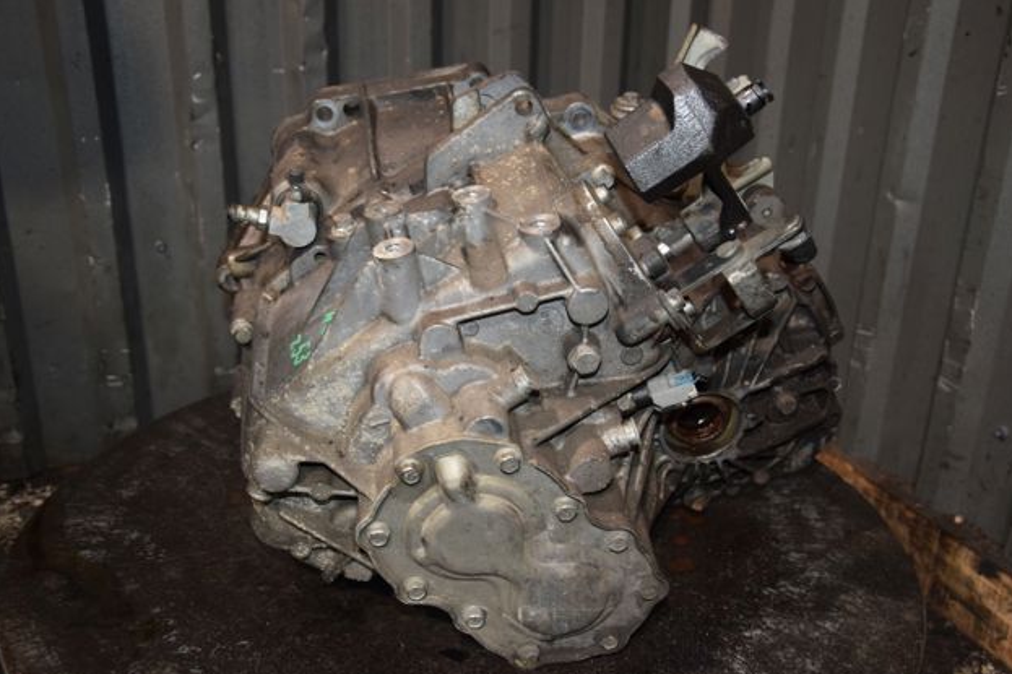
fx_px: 1082
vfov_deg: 34.6
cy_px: 343
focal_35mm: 39
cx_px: 513
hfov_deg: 50.1
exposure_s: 1/60
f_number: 5
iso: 800
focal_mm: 25
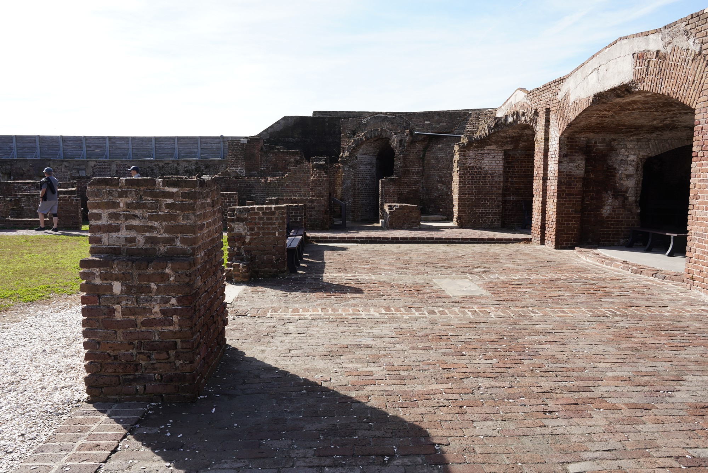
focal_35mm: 28
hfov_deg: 65.5
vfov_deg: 46.4
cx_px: 354
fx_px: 551
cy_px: 236
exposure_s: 1/100
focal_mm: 28
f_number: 10
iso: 100
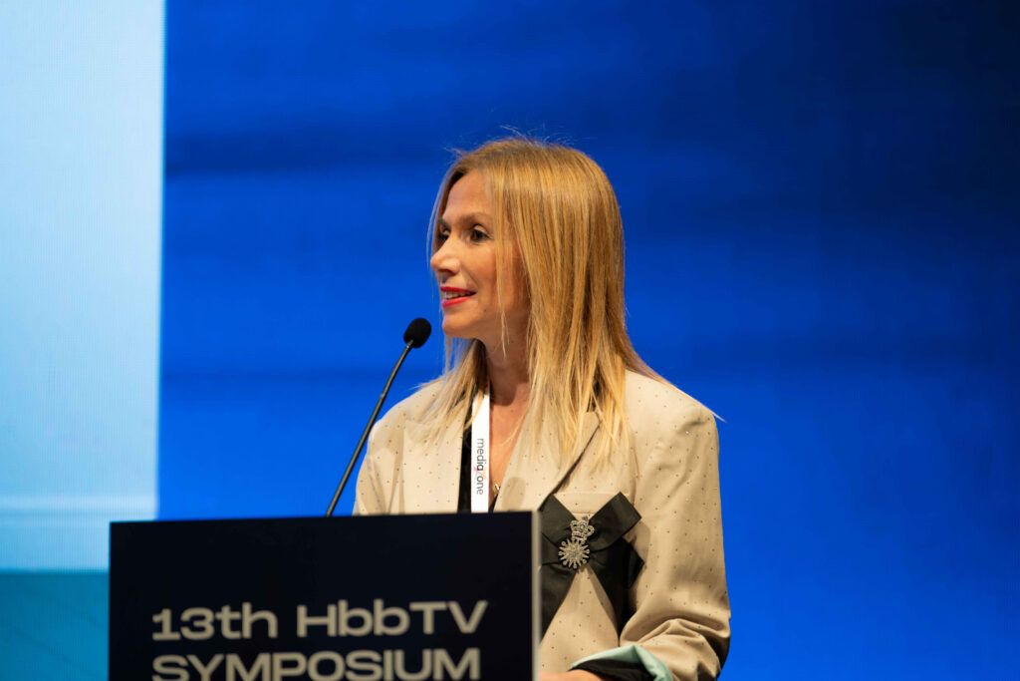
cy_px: 340
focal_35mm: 206
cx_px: 510
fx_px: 5841
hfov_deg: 10.0
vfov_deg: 6.7
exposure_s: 1/50
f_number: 2.8
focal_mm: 200
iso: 125
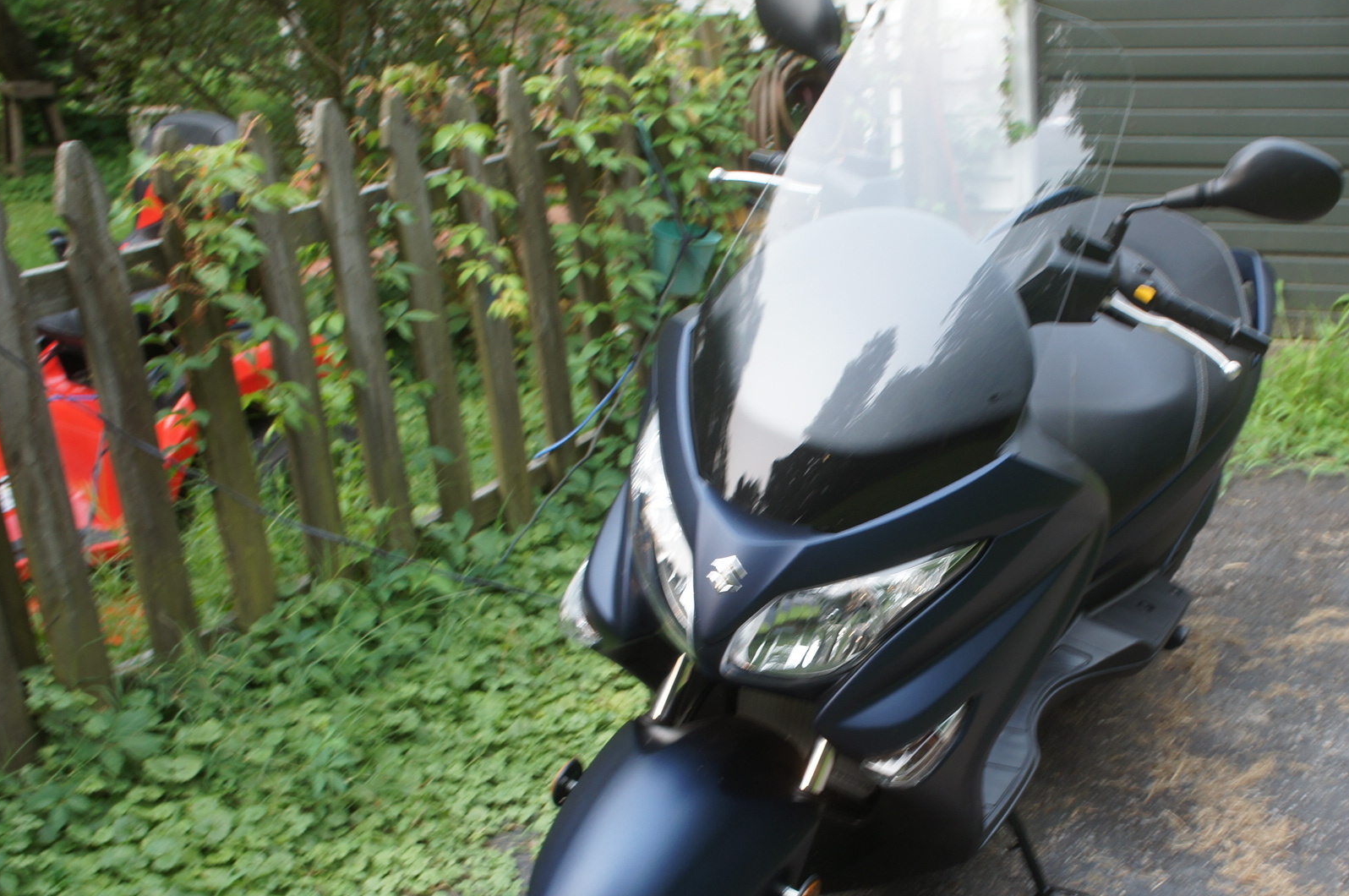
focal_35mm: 43
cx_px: 893
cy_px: 619
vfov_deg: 30.8
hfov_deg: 44.8
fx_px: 1609
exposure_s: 1/80
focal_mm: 20
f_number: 5.6
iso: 200
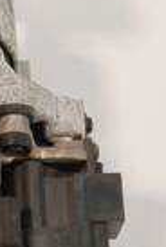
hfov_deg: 12.0
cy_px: 94
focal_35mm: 109
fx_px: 750
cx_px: -87
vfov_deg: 18.7
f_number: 3.6
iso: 400
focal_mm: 15
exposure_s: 1/60
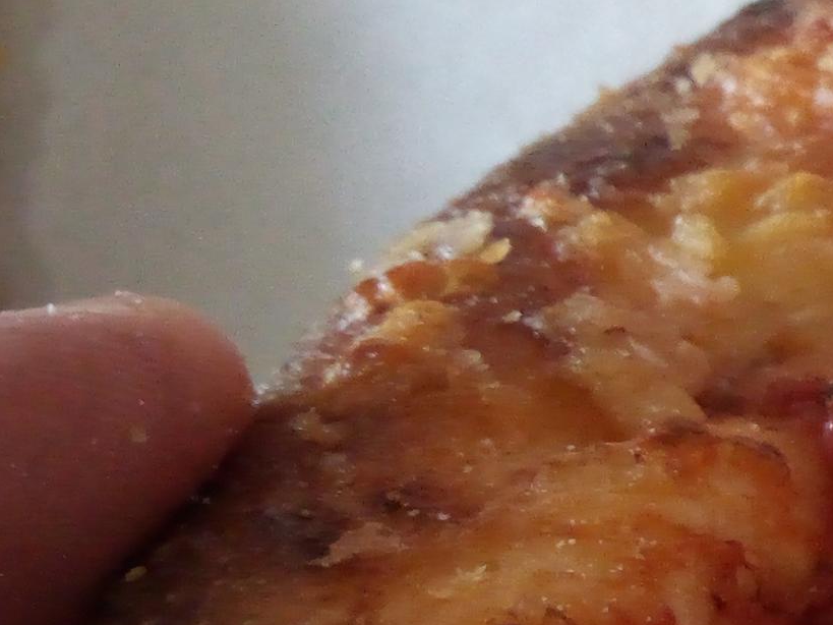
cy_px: 471
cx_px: 1788
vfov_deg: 14.7
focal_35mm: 100
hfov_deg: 15.0
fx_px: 2406
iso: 530
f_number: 2
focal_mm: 3.52
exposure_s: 1/25
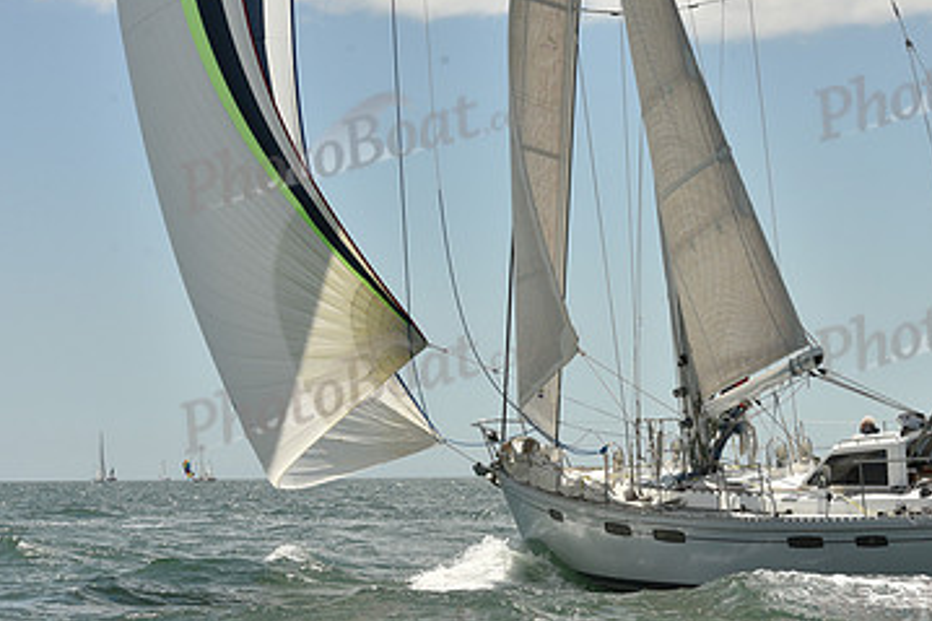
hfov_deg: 14.7
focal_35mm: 139
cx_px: 683
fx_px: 3597
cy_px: 485
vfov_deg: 9.8
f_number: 13
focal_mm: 86
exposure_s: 1/800
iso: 320
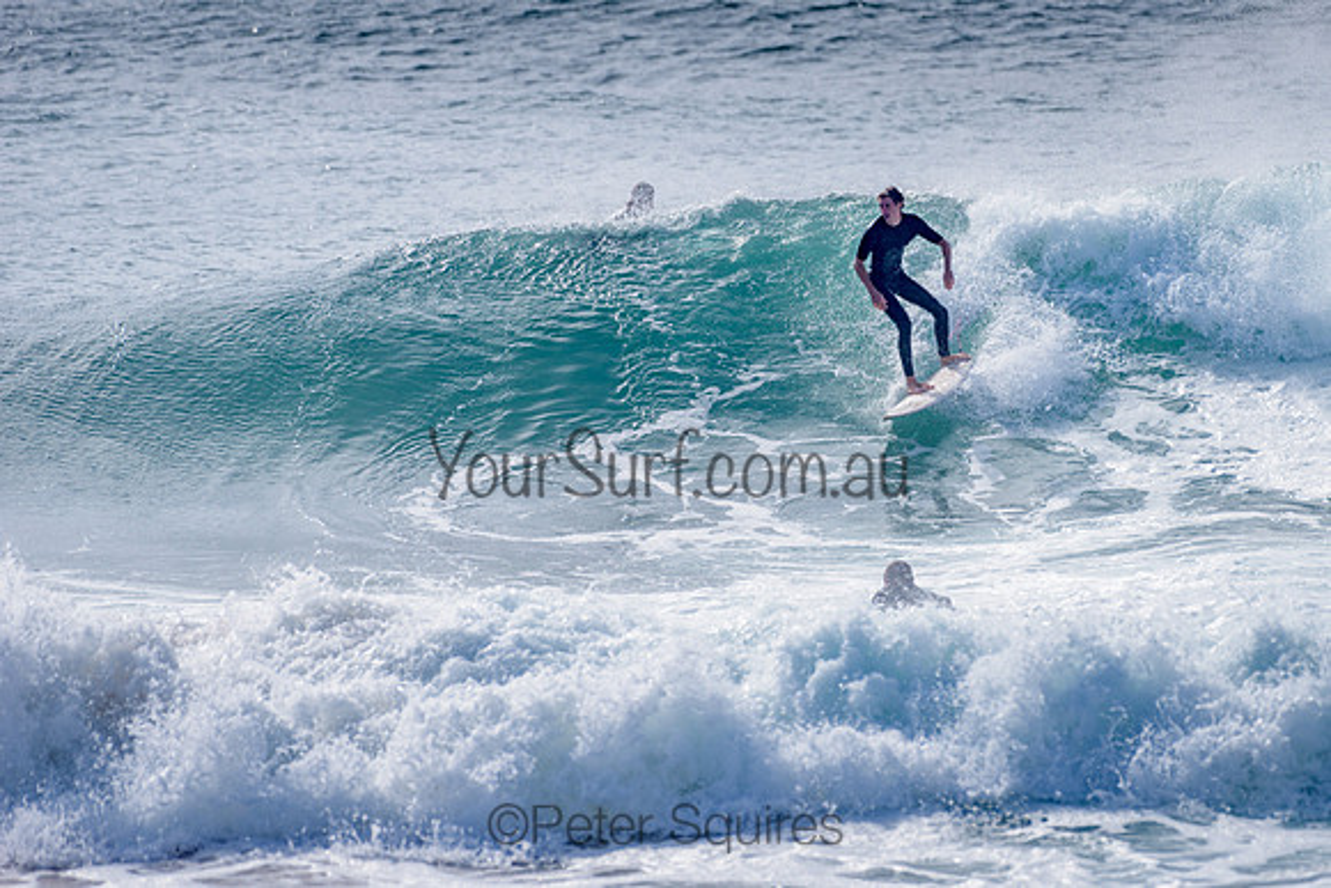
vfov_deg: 2.2
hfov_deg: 3.4
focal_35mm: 612
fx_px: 22637
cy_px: 344
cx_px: 815
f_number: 5.6
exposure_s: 1/2000
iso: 80
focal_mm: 500
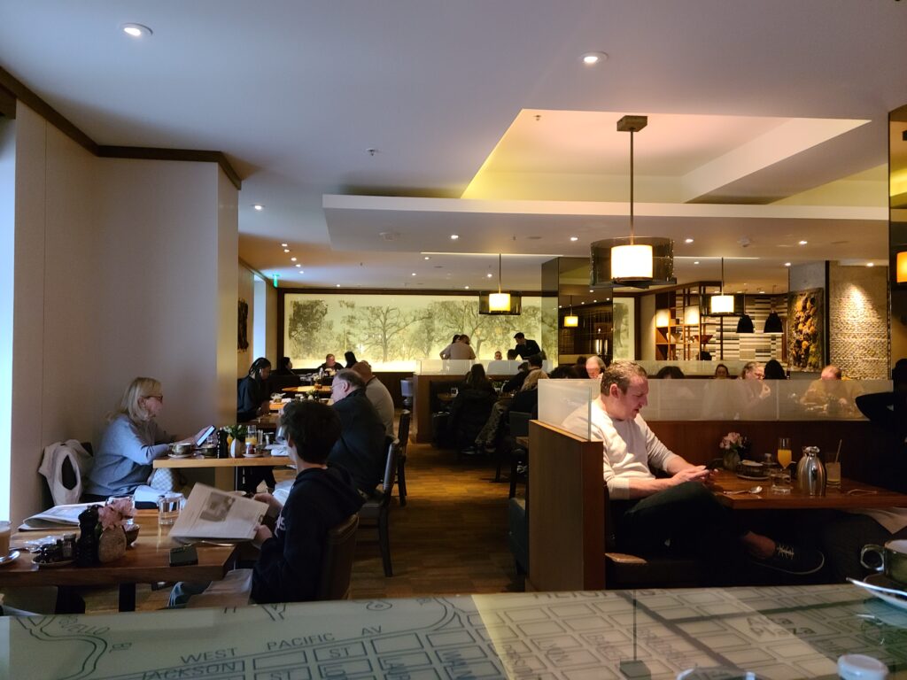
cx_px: 454
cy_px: 340
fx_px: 734
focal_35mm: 28
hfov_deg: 63.4
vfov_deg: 49.7
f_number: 2
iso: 640
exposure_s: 1/40
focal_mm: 5.9
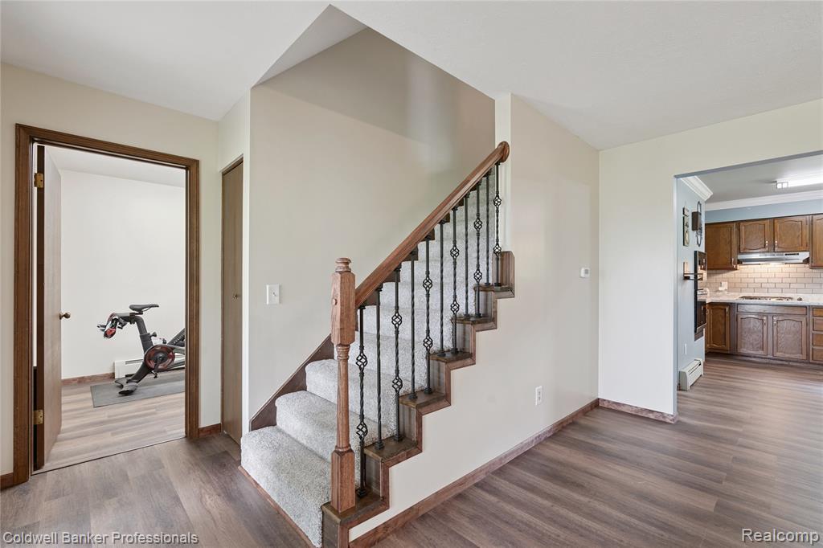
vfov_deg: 73.7
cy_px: 274
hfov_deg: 96.8
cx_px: 412
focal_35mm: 16
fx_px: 366
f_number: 8
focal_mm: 16
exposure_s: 1/6
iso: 400
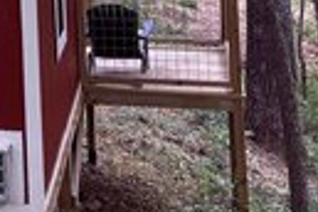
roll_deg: +2.8
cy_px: -247
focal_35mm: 134
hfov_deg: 13.8
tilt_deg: -0.4
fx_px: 1184
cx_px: -234
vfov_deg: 9.4
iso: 100
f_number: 1.6
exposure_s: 1/237
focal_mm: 5.96
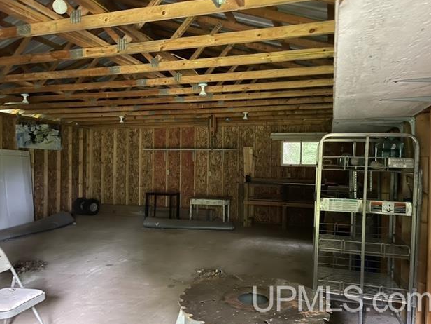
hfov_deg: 65.3
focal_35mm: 27
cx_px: 222
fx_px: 336
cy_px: 166
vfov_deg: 51.4
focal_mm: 5.1
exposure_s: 1/20
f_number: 1.6
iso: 1250
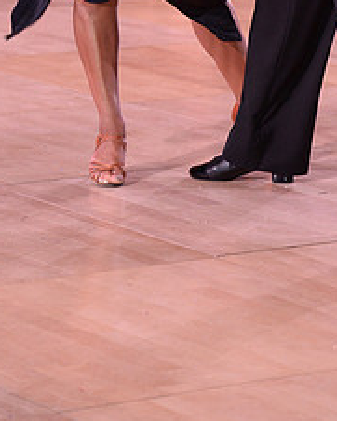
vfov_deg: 6.5
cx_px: 213
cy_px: -108
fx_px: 3650
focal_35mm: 293
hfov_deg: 5.3
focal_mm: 122
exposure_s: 1/250
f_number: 4
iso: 2000
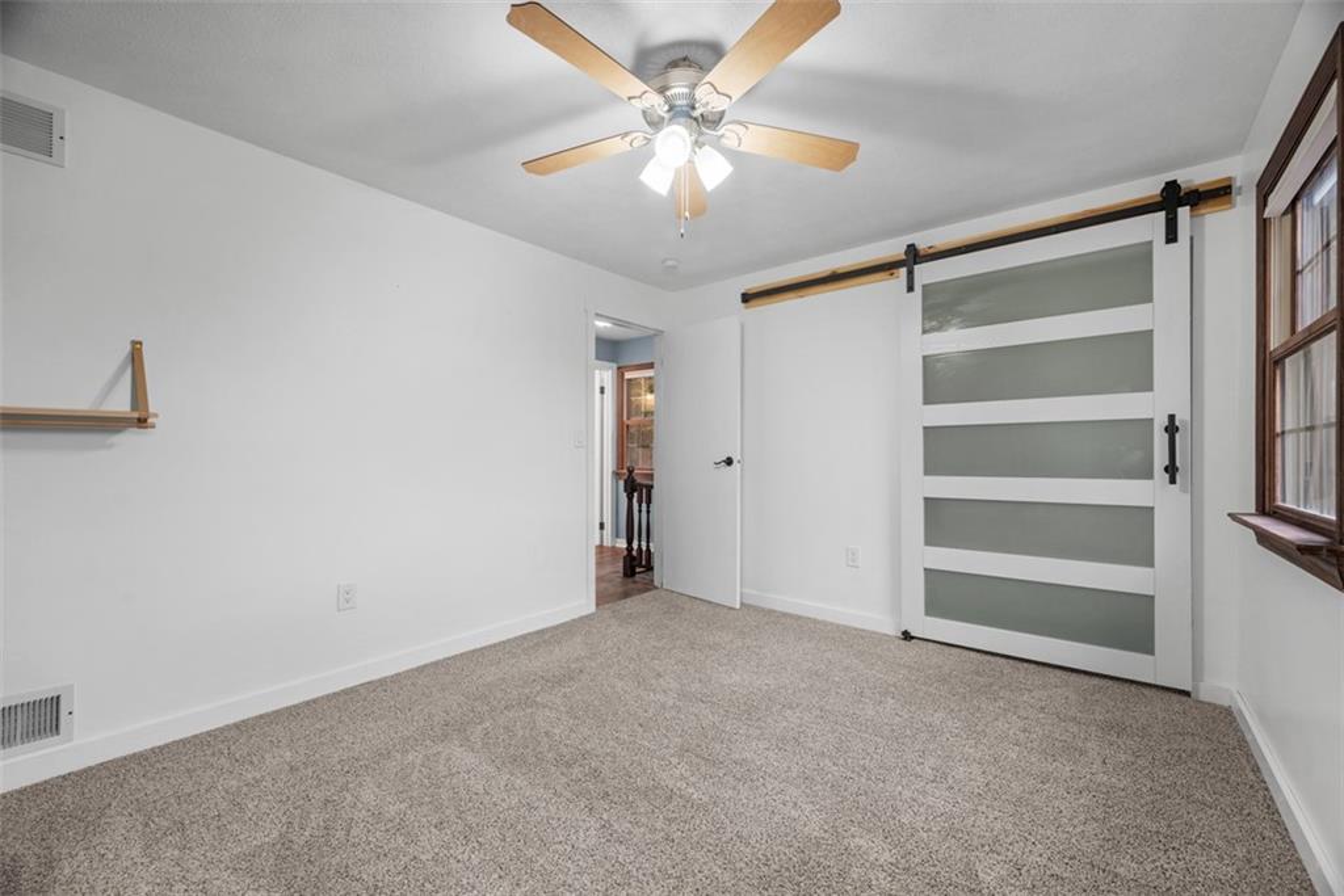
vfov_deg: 81.2
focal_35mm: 14
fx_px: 523
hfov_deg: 104.2
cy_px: 448
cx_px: 672
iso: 400
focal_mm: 14
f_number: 8
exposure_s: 1/2
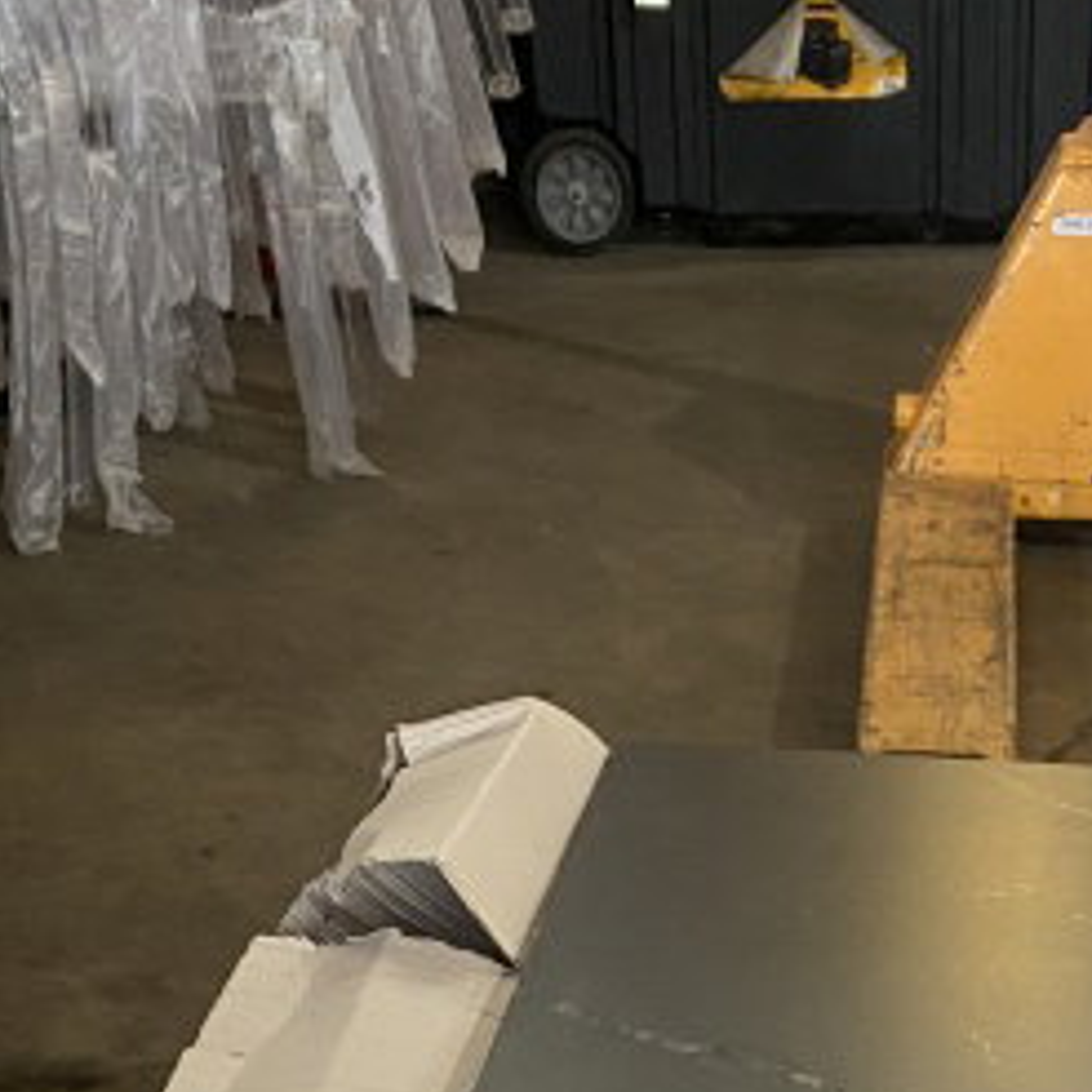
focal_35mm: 76
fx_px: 2712
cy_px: 1756
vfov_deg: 19.2
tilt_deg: -39.0
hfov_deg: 22.0
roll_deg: -4.4
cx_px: 1065
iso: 200
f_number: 1.8
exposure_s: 1/60
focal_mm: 4.25
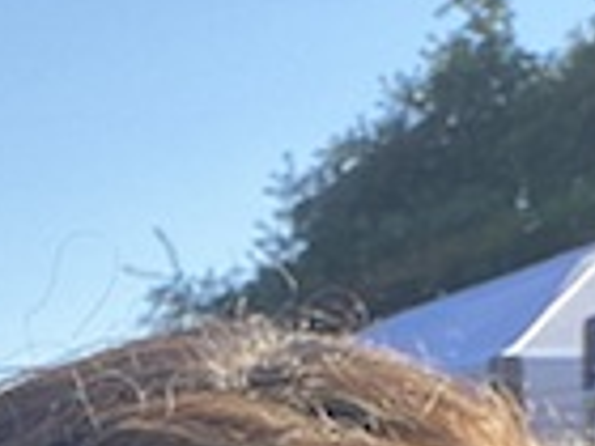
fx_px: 2819
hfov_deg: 12.0
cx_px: 123
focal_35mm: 164
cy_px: 718
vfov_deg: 8.8
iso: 25
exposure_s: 1/206
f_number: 2.2
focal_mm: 2.71
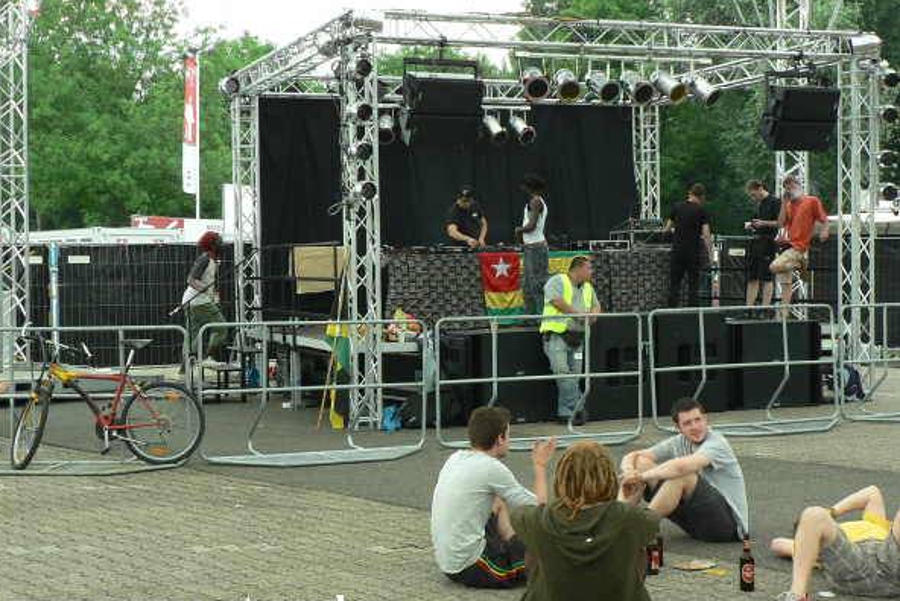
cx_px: 445
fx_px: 1450
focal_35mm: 58
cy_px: 291
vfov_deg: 23.4
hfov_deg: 34.5
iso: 64
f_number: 3.6
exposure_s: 1/100
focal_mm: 9.5
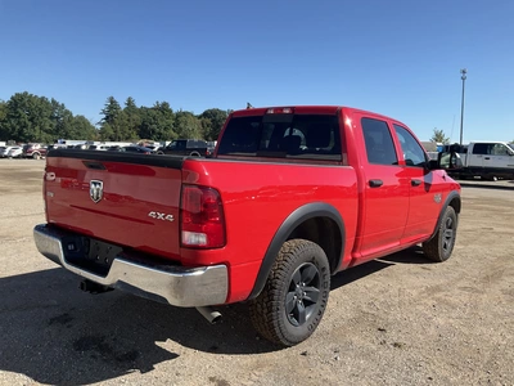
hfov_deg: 61.7
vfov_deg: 48.2
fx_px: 431
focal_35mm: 29
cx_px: 257
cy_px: 193
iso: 25
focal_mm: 3
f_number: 1.8
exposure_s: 1/1311
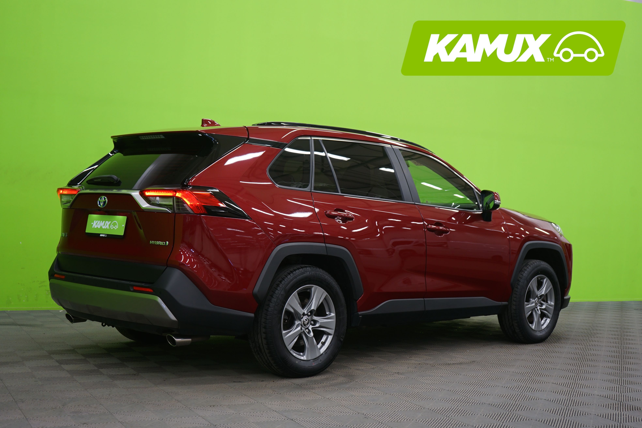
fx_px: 838
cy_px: 214
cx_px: 321
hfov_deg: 41.9
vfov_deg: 28.6
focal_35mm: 47
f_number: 5
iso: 400
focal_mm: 47
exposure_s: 1/8
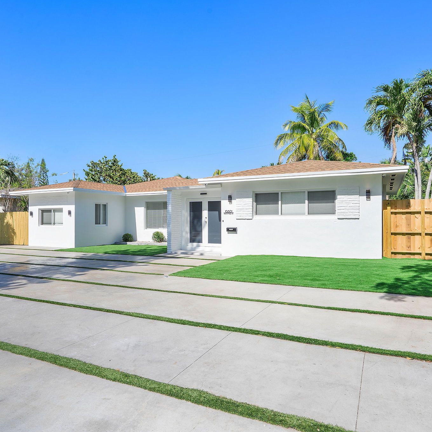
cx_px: 208
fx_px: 325
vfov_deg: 67.3
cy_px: 216
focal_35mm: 23
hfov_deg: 67.2
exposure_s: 1/200
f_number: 10
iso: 100
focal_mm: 18
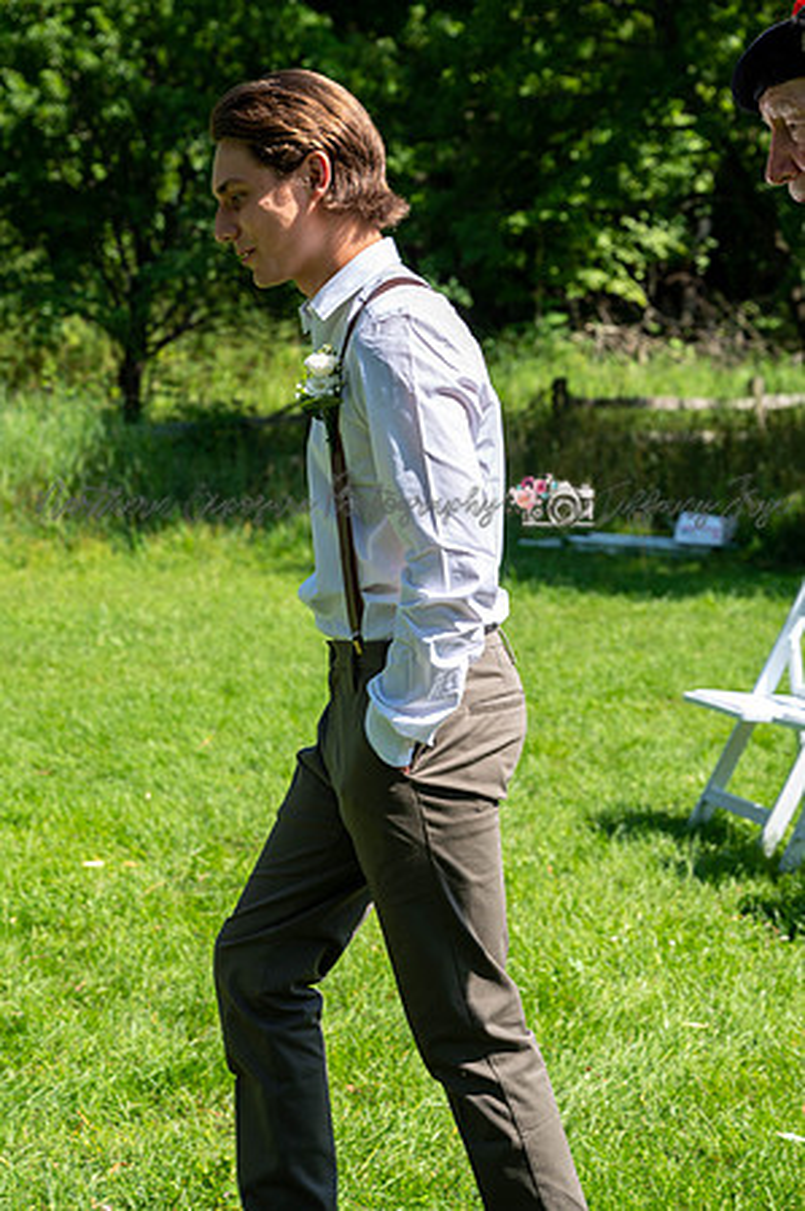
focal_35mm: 70
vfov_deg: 28.9
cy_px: 606
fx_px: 2353
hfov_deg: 19.4
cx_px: 402
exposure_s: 1/320
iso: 100
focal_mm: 70
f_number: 6.3
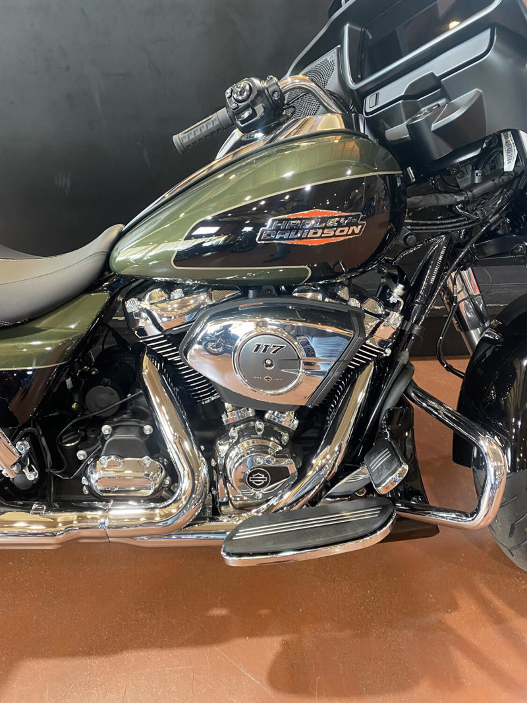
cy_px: 352
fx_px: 528
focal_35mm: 26
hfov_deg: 53.1
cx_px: 264
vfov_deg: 67.3
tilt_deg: -30.6
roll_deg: +0.7
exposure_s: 1/60
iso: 320
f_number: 1.8
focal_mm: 4.25
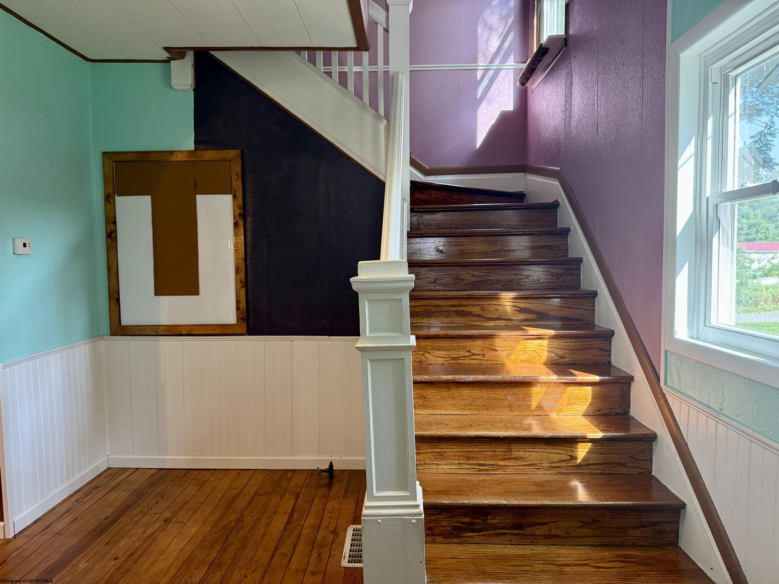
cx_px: 390
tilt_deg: -3.0
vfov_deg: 56.8
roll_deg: -0.2
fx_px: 540
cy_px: 292
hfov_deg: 71.6
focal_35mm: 24
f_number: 1.78
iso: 320
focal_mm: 6.76
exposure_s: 1/120
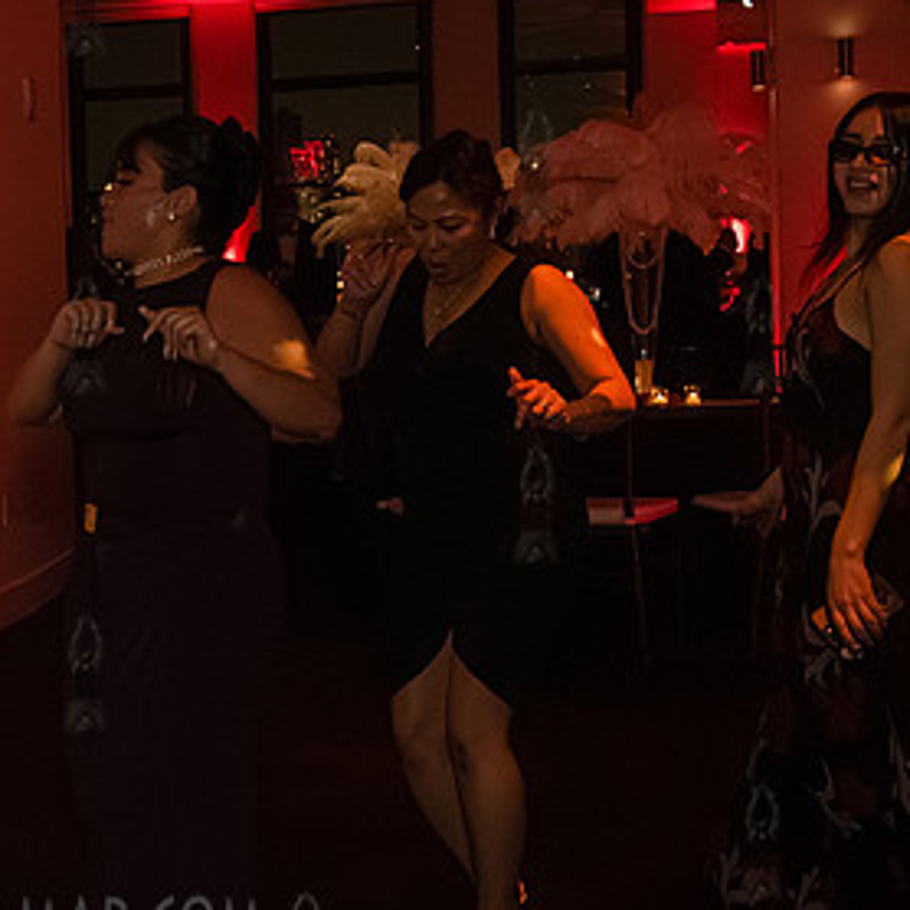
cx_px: -70
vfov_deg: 24.0
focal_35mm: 72
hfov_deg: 22.7
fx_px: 2141
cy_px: 392
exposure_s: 1/400
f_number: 5
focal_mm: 35
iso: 8000
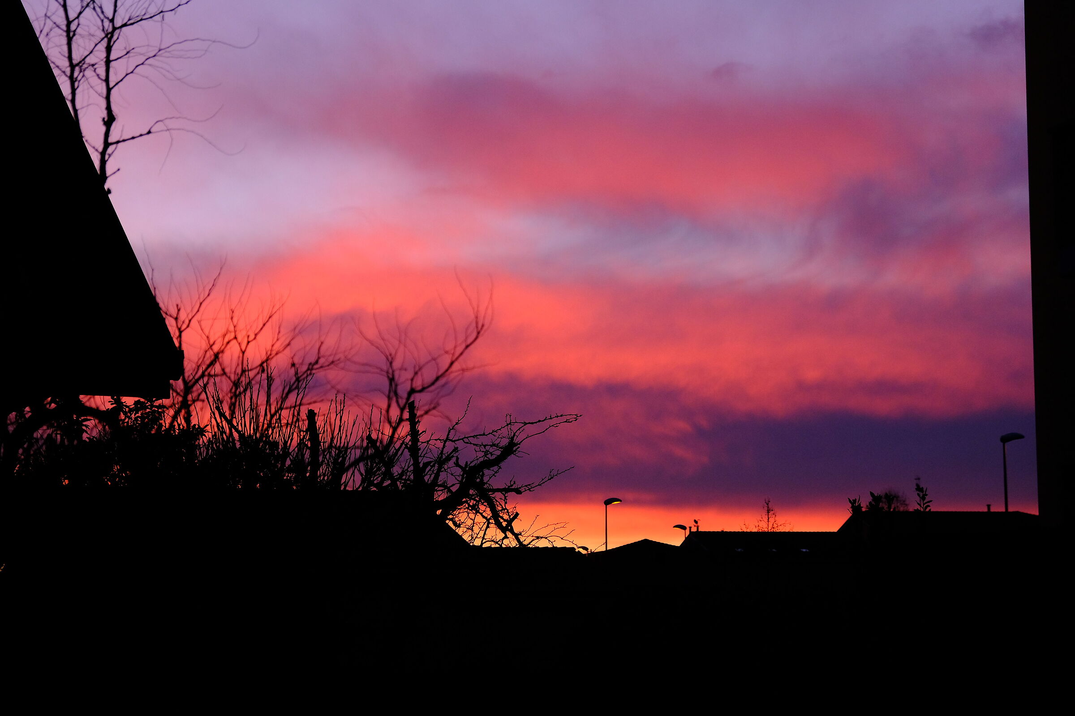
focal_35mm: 83
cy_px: 358
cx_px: 538
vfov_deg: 16.5
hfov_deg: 24.5
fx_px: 2478
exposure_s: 1/1000
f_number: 4
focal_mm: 55
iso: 1250
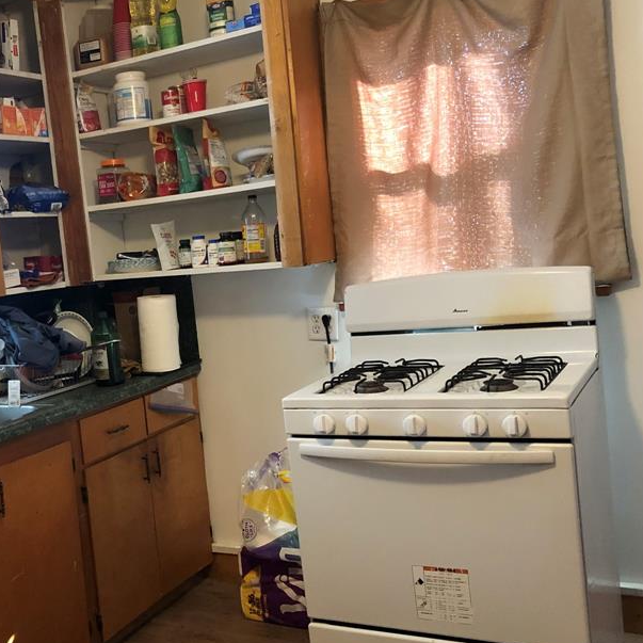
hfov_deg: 39.2
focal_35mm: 42
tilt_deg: -5.9
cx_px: 181
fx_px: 883
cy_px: 333
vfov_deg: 40.0
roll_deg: +6.9
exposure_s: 1/15
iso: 100
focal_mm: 4
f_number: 1.8
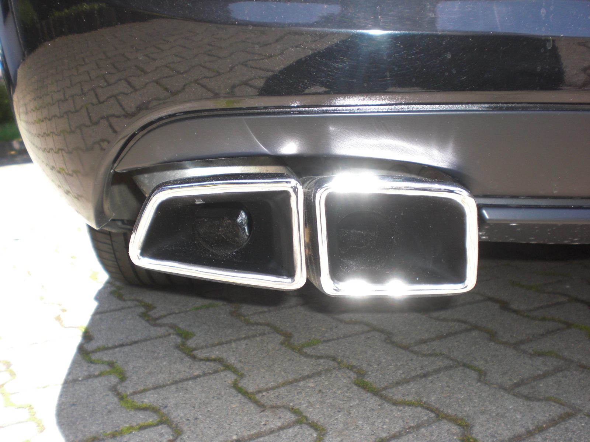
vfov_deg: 37.7
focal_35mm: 38
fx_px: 648
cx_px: 295
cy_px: 221
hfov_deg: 49.0
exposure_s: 1/160
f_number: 3.1
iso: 64
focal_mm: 6.3
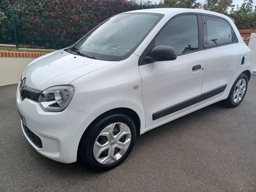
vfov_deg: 54.9
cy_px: 96
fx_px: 185
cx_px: 128
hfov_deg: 69.4
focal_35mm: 25
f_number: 1.8
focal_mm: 4.6
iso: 40
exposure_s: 1/100
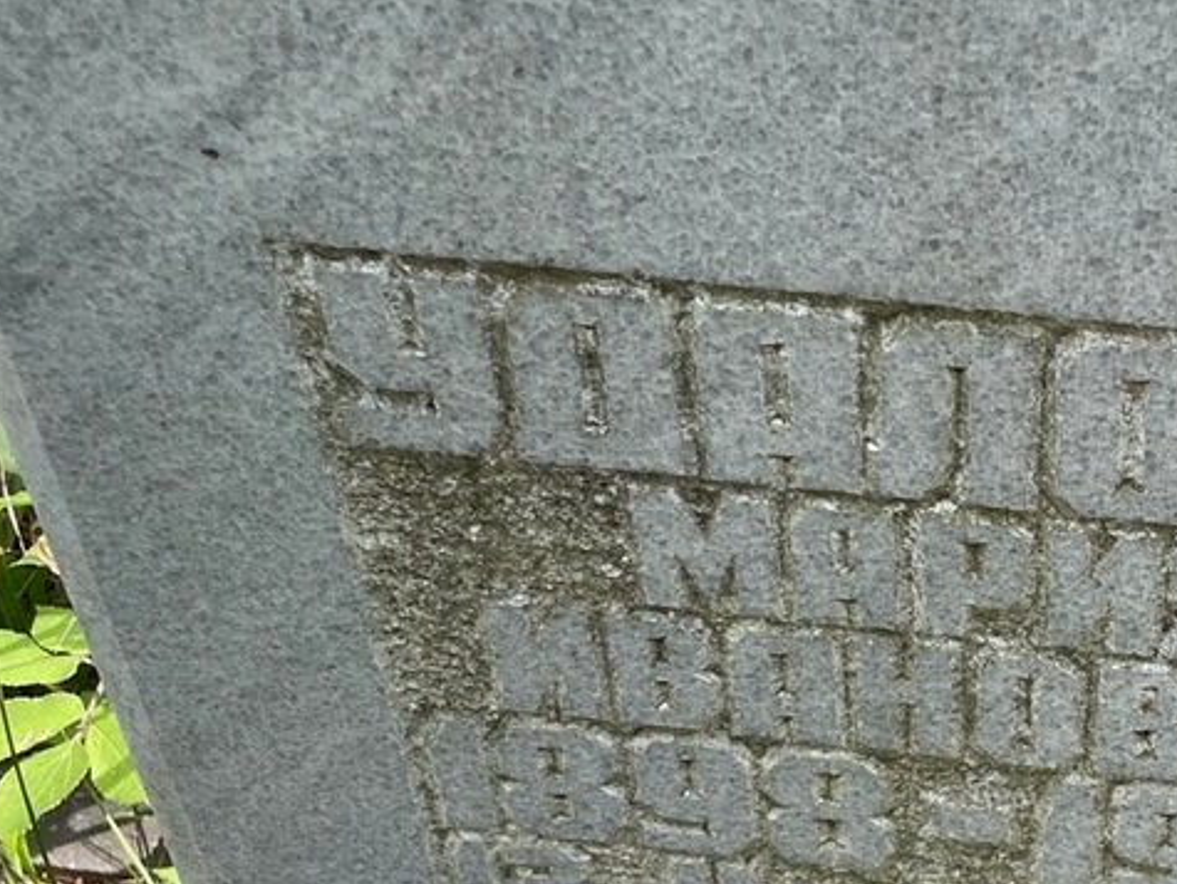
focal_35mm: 56
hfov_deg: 32.2
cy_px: 570
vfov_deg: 26.0
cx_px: 1110
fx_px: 1906
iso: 32
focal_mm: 4.2
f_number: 1.6
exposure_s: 1/121
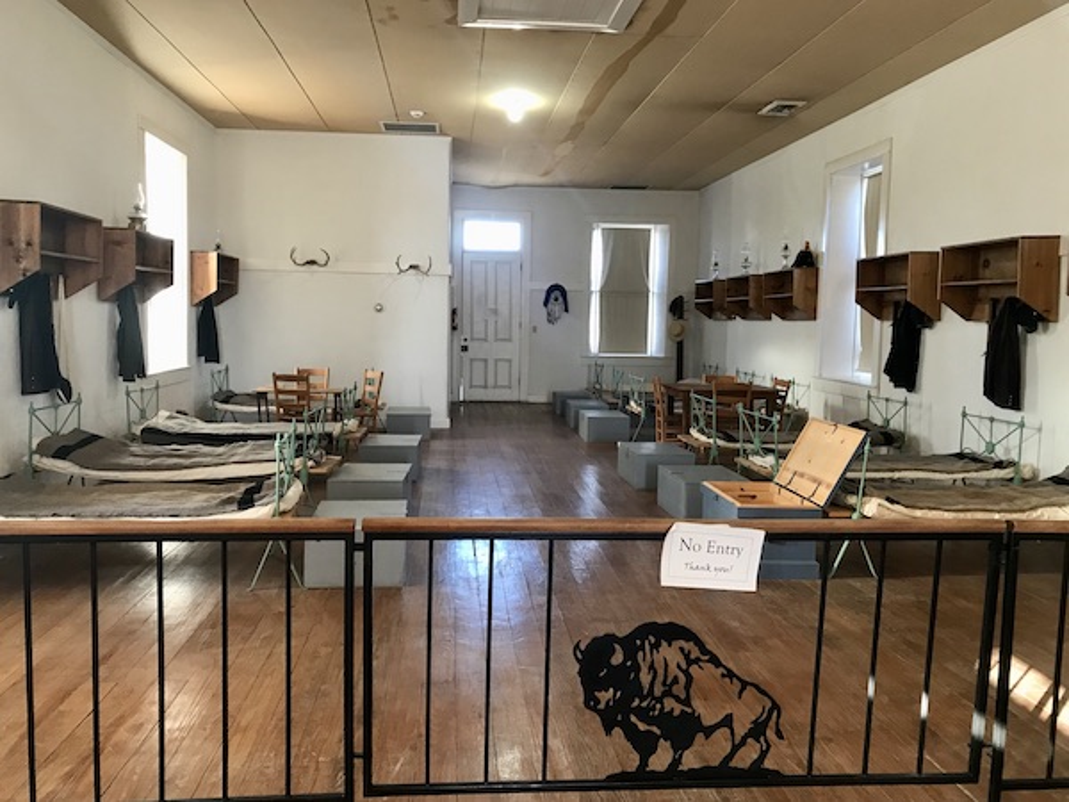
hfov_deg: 63.4
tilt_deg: -5.0
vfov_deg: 49.7
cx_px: 534
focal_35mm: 28
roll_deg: +0.7
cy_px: 401
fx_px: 865
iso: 40
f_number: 1.8
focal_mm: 3.99
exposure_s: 1/20
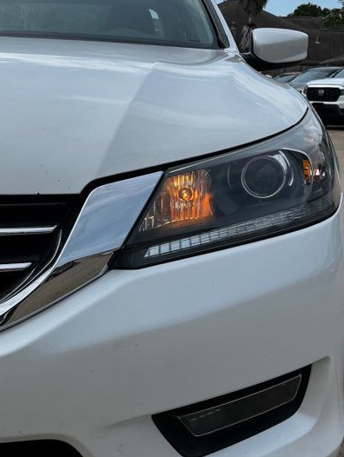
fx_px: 555
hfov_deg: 34.4
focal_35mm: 42
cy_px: 250
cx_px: 149
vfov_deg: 44.7
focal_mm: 5.1
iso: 50
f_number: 1.6
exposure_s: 1/4651
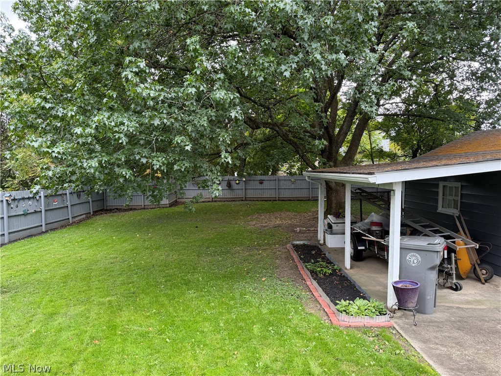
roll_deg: +0.3
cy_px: 188
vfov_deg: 56.8
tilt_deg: -2.0
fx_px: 347
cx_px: 250
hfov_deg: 71.6
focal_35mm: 24
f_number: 1.78
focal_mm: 6.76
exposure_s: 1/175
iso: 80
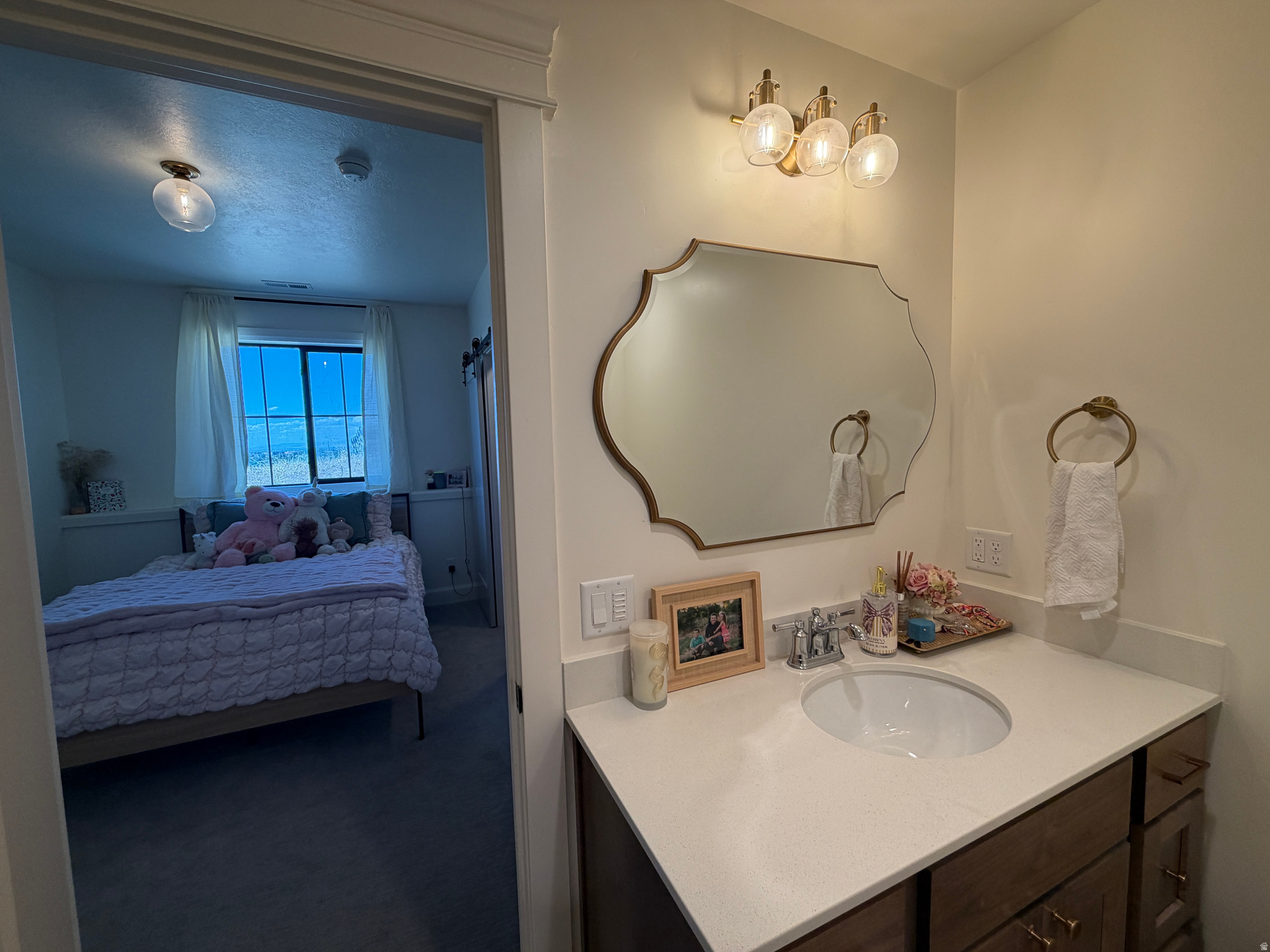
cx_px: 635
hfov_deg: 102.1
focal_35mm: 14
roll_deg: +1.9
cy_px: 476
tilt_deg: -5.4
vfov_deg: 85.7
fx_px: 514
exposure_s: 1/120
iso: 100
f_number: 2.2
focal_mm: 2.22
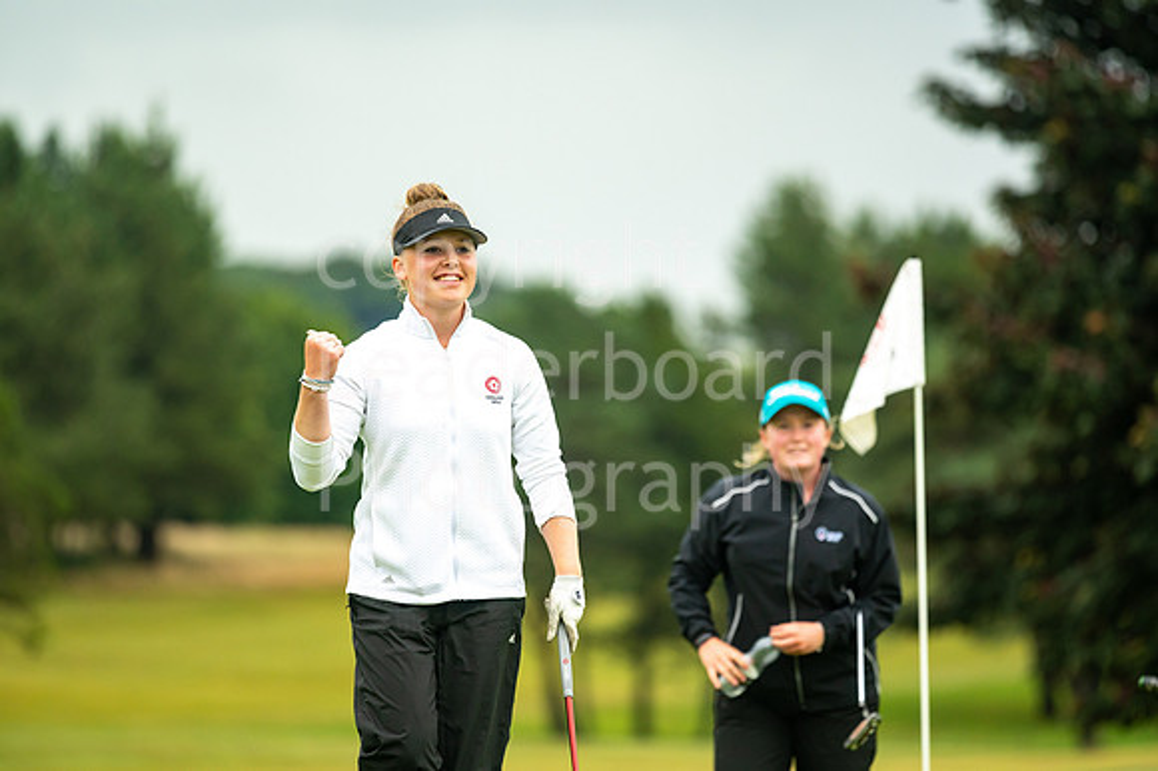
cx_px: 579
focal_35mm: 300
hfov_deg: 6.9
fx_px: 9644
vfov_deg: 4.6
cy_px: 386
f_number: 4
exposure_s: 1/500
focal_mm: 300
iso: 1000
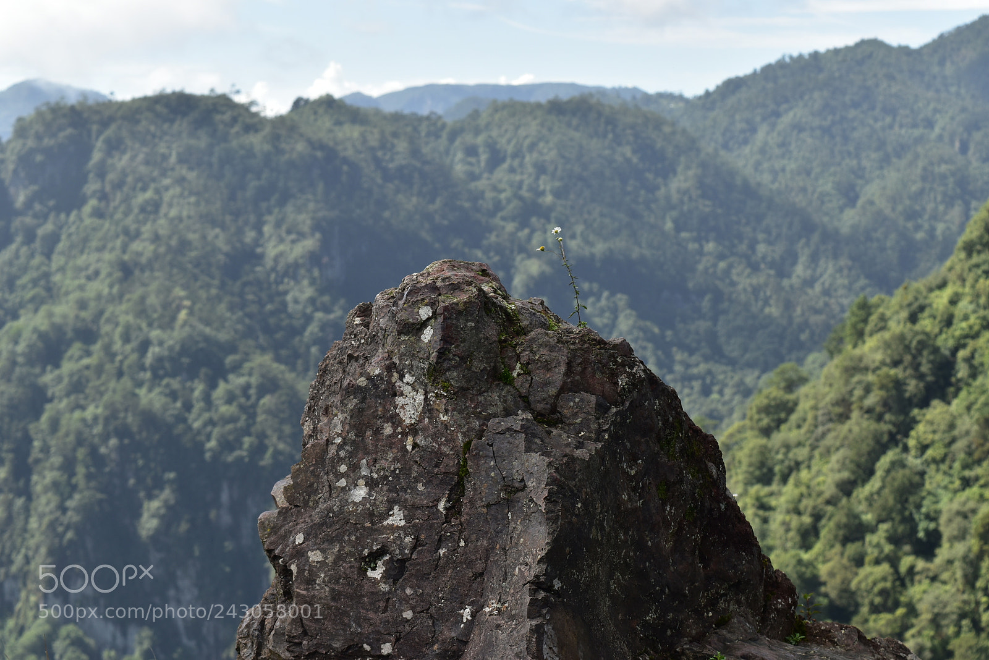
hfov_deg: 24.6
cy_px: 330
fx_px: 2267
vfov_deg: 16.6
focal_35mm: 82
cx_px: 494
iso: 125
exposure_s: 1/125
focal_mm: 55
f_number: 9
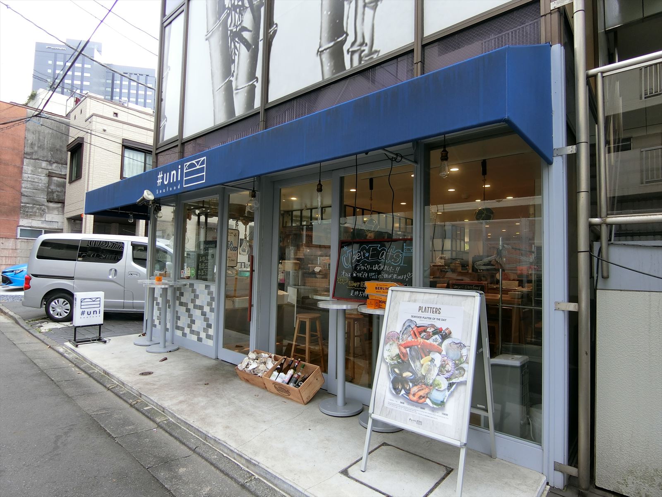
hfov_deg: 84.7
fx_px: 363
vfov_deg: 68.7
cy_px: 248
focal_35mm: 19
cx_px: 331
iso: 100
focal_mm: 4.06
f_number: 2.7
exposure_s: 1/125
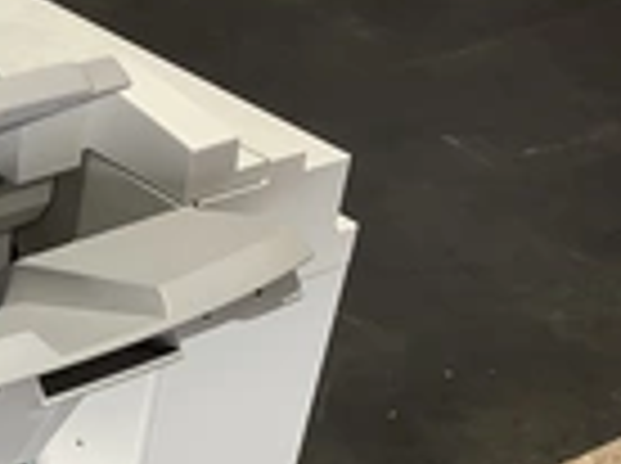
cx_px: -207
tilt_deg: -38.4
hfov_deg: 19.9
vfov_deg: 15.8
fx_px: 1612
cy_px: 541
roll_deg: -0.3
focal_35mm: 90
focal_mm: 3.3
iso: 64
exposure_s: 1/60
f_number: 2.4
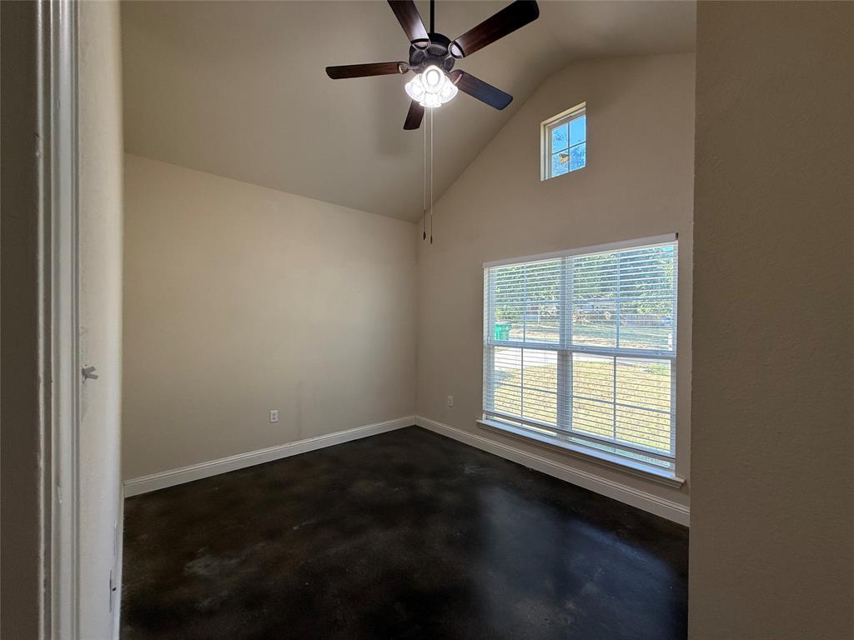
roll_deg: -1.0
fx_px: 345
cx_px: 427
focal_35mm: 14
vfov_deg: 85.7
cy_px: 320
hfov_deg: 102.1
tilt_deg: +0.5
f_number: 2.2
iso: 80
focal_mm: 2.22
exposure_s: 1/120
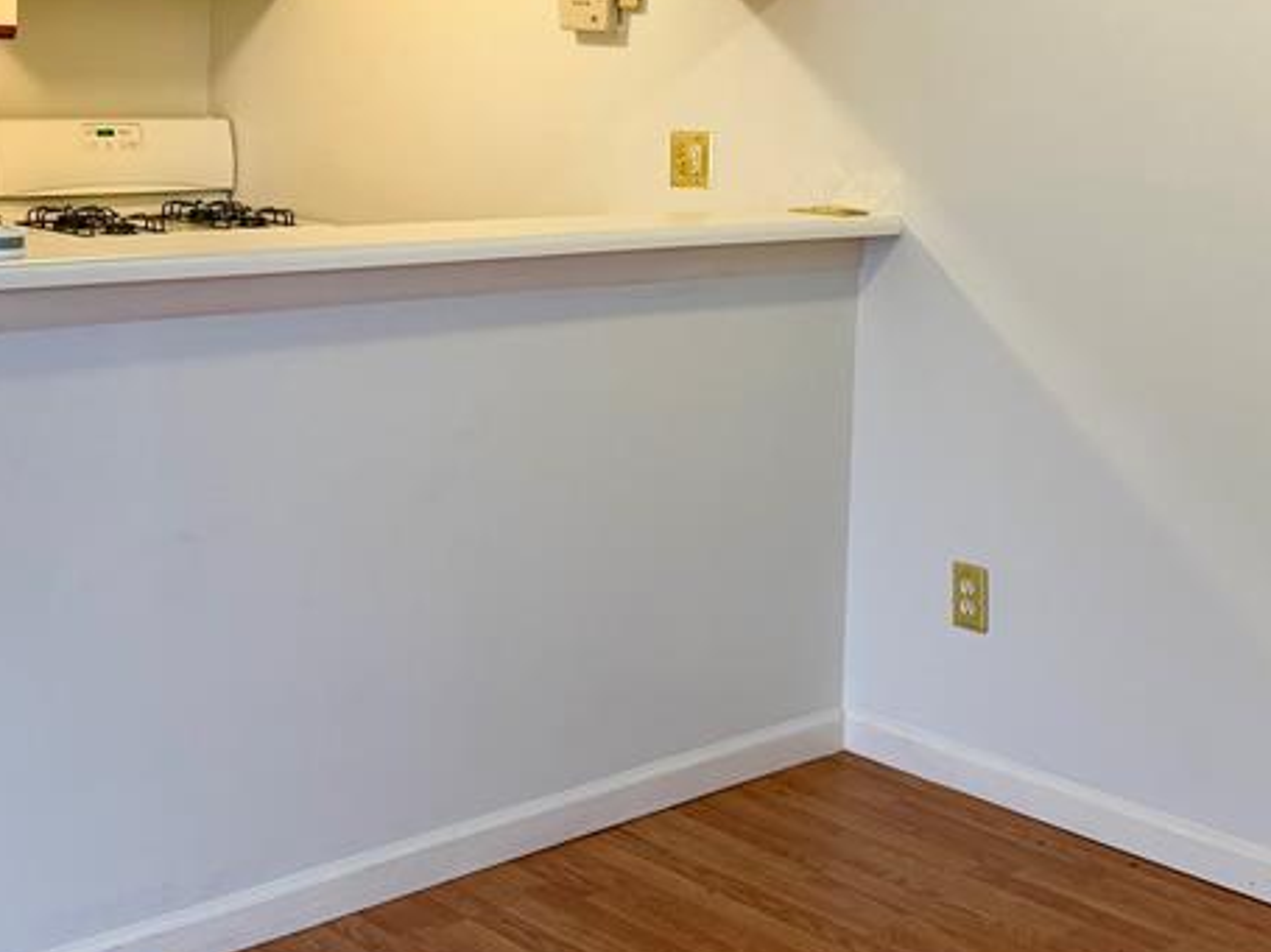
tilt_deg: -2.5
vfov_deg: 26.4
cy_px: 145
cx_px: 564
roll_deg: -2.0
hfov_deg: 35.5
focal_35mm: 54
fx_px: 1982
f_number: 1.78
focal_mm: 6.76
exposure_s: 1/98
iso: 200
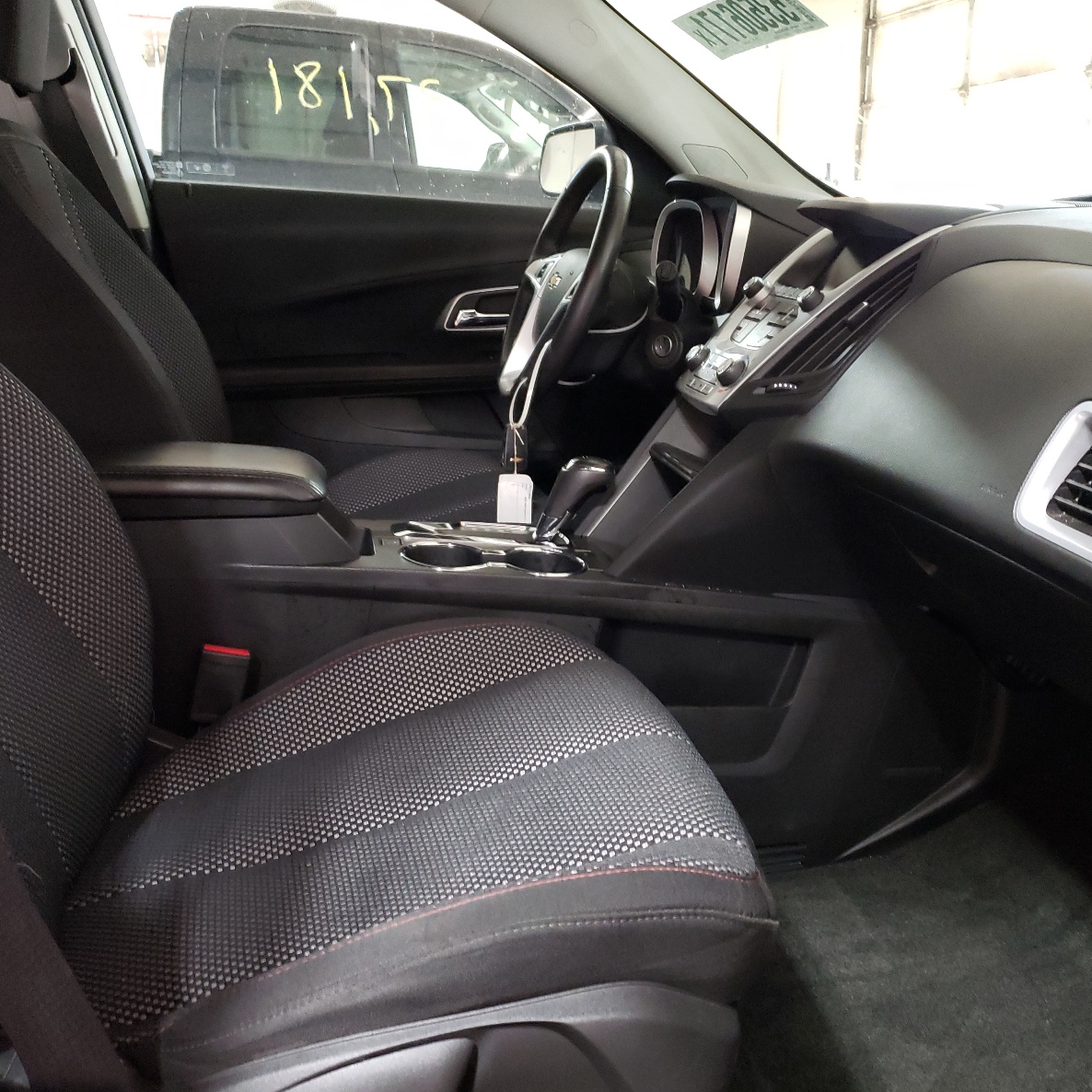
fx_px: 1106
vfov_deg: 52.5
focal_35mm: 31
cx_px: 618
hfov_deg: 52.4
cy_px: 548
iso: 338
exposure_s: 1/30
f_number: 1.5
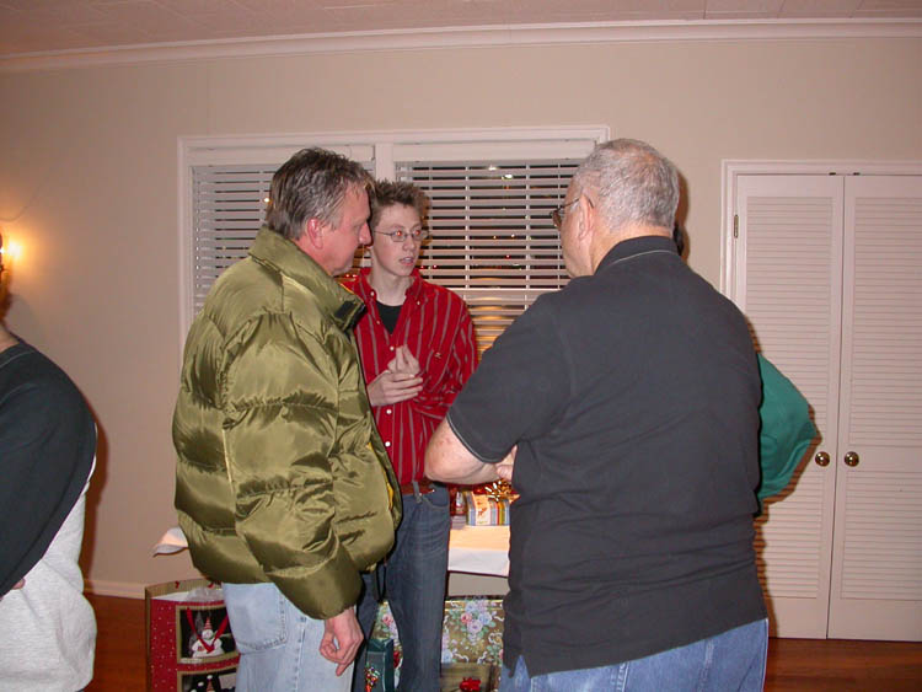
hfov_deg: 49.0
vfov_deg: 37.7
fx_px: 1012
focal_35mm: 38
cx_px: 461
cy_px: 346
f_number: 2.6
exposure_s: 1/60
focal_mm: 7.85
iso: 200
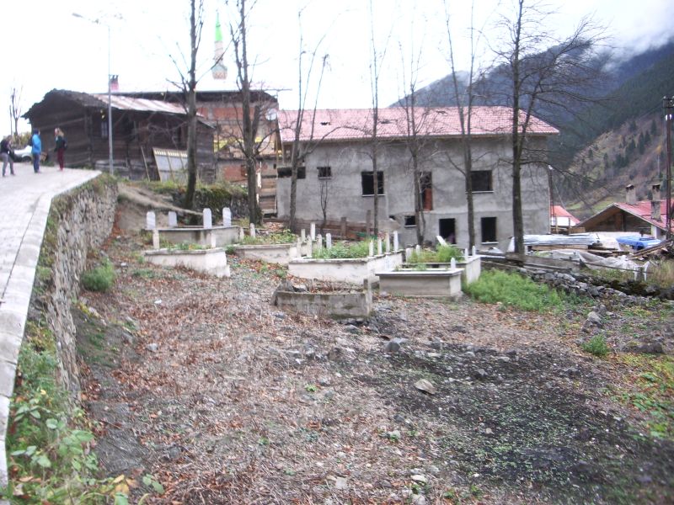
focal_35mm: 35
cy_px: 252
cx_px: 337
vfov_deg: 40.7
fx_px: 681
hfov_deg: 52.6
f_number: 2.6
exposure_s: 1/50
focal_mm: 5.8
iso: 100
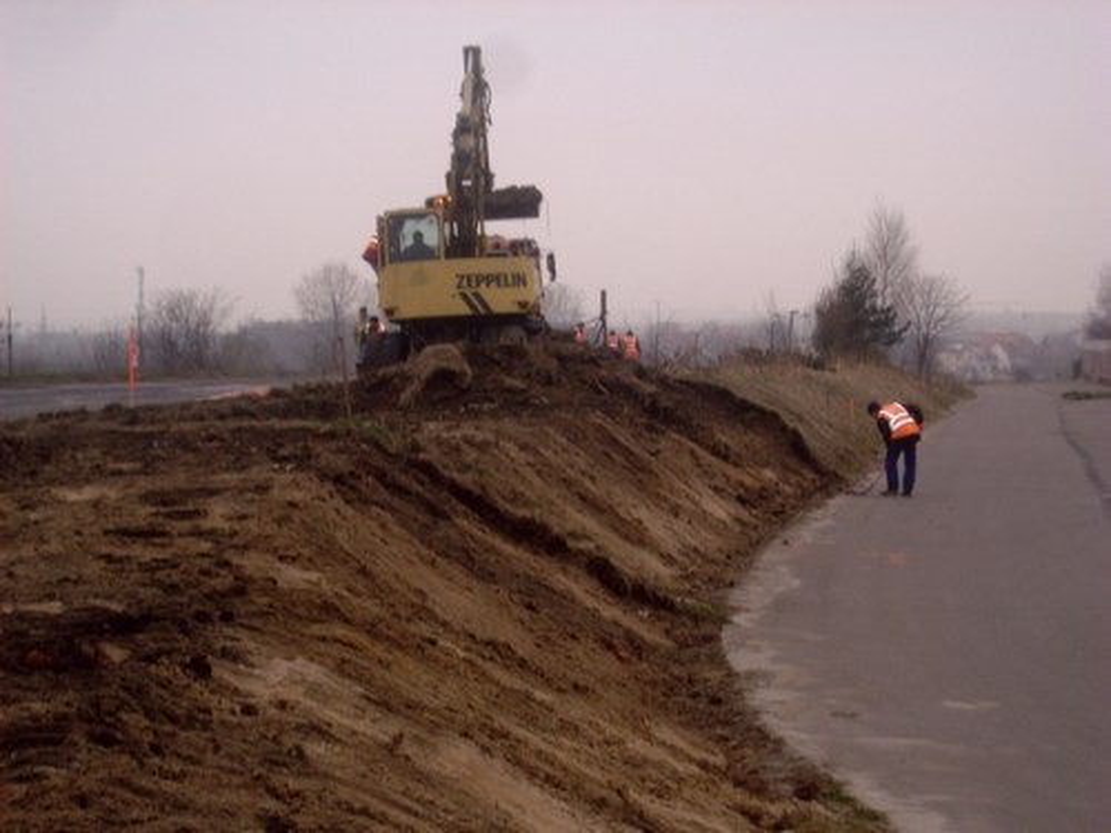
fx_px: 2953
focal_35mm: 92
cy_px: 416
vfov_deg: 16.1
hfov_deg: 21.3
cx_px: 556
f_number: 5
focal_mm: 15.3
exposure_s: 1/90
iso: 100
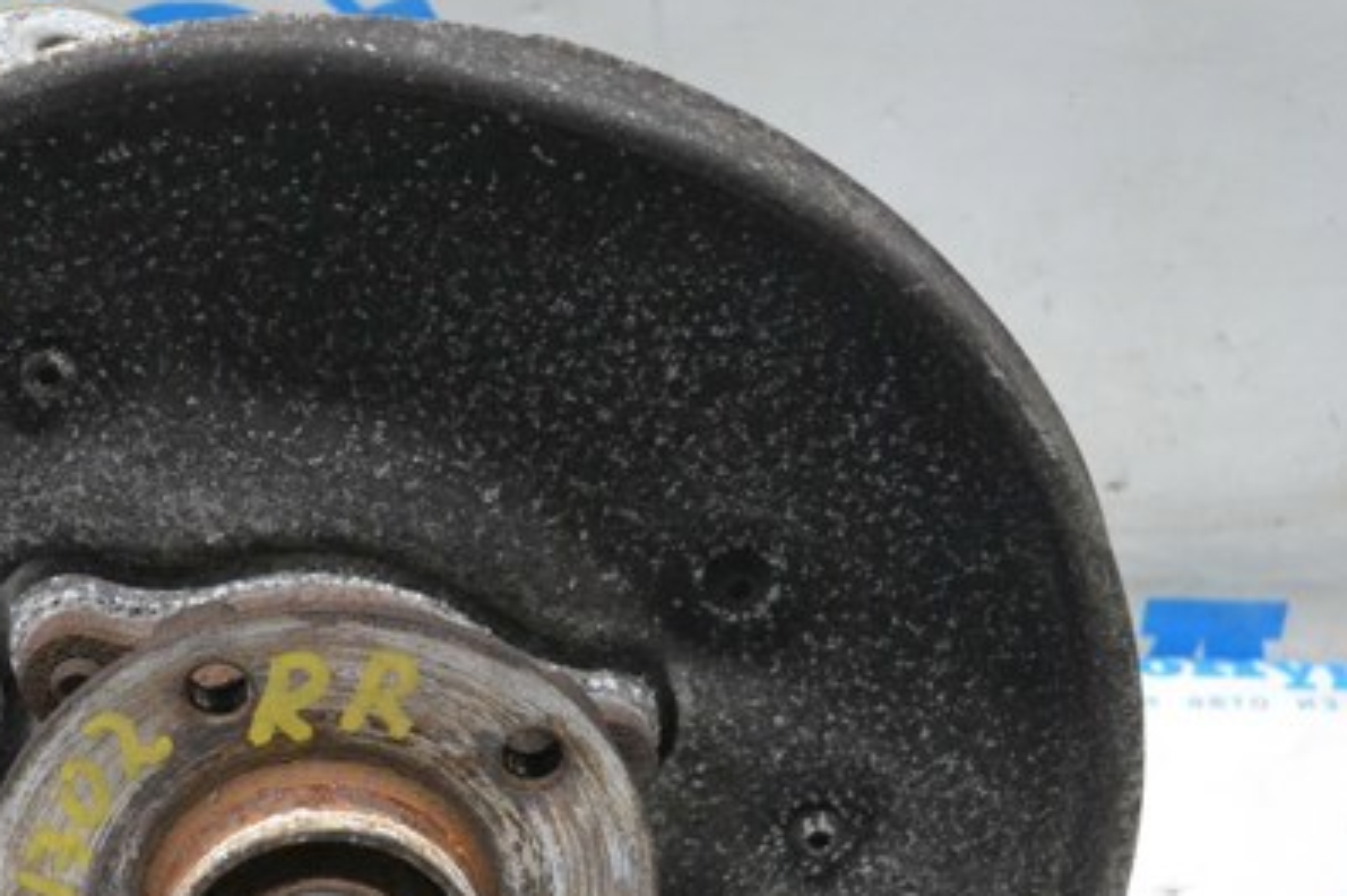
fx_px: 3439
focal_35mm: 92
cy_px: 635
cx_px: 282
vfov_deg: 14.8
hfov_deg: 21.9
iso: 3200
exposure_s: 1/200
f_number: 5
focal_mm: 38
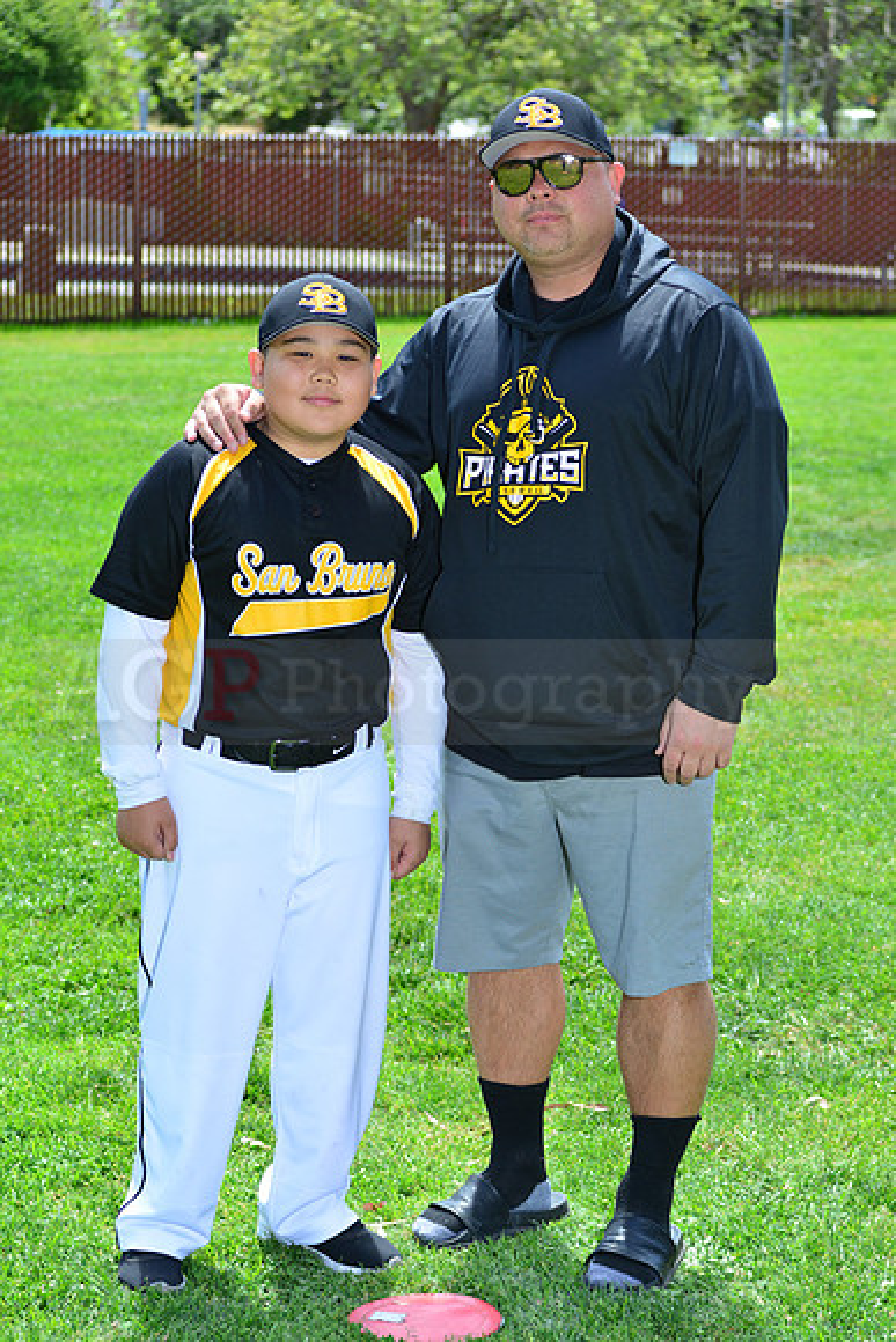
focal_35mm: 80
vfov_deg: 25.4
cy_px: 671
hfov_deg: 17.1
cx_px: 448
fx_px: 2985
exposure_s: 1/200
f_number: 8
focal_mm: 80
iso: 200
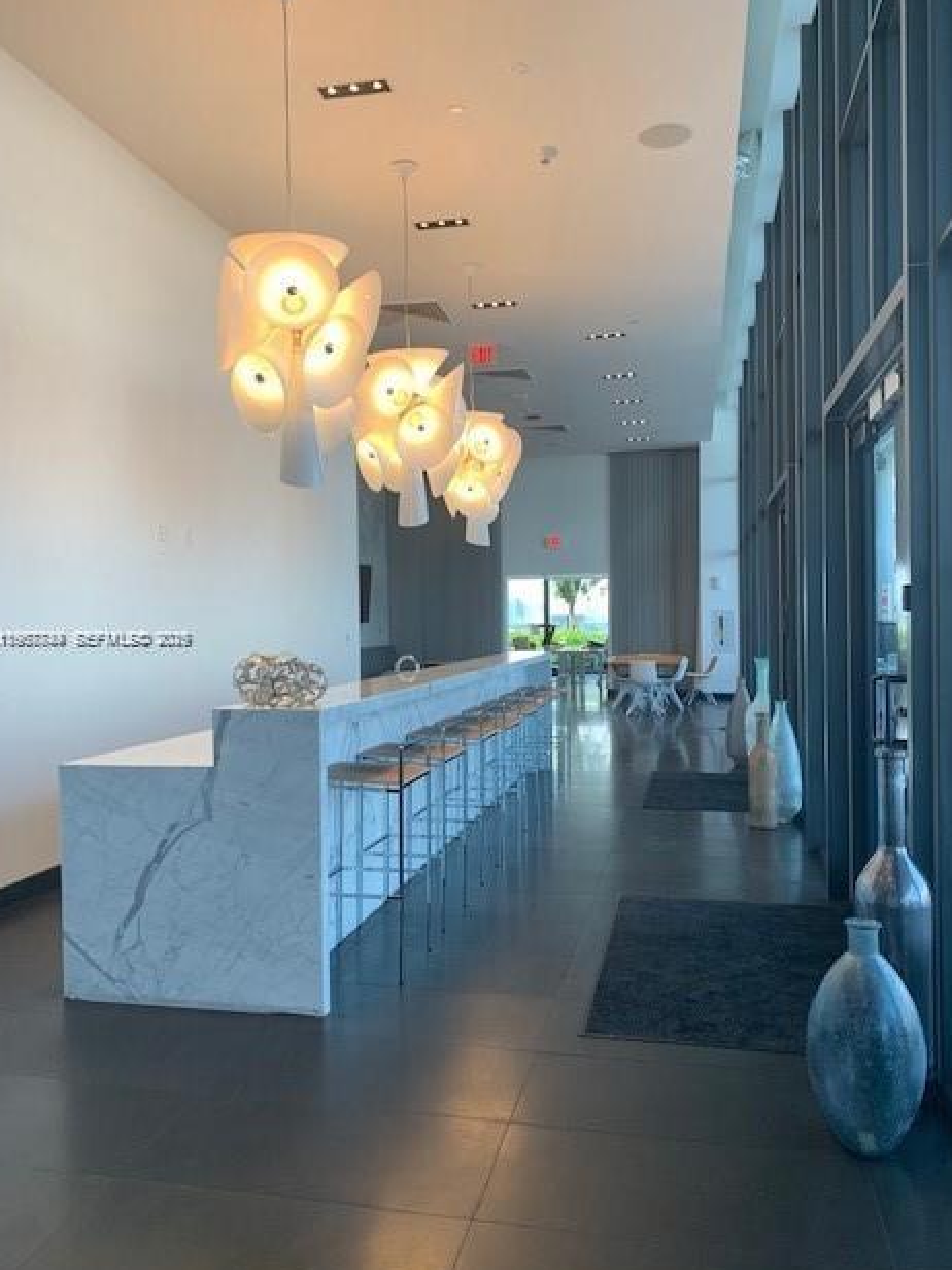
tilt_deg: +0.4
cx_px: 478
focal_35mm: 27
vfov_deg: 65.3
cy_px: 639
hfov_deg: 51.4
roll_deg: +0.7
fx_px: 990
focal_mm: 4.25
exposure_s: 1/60
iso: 80
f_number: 1.8
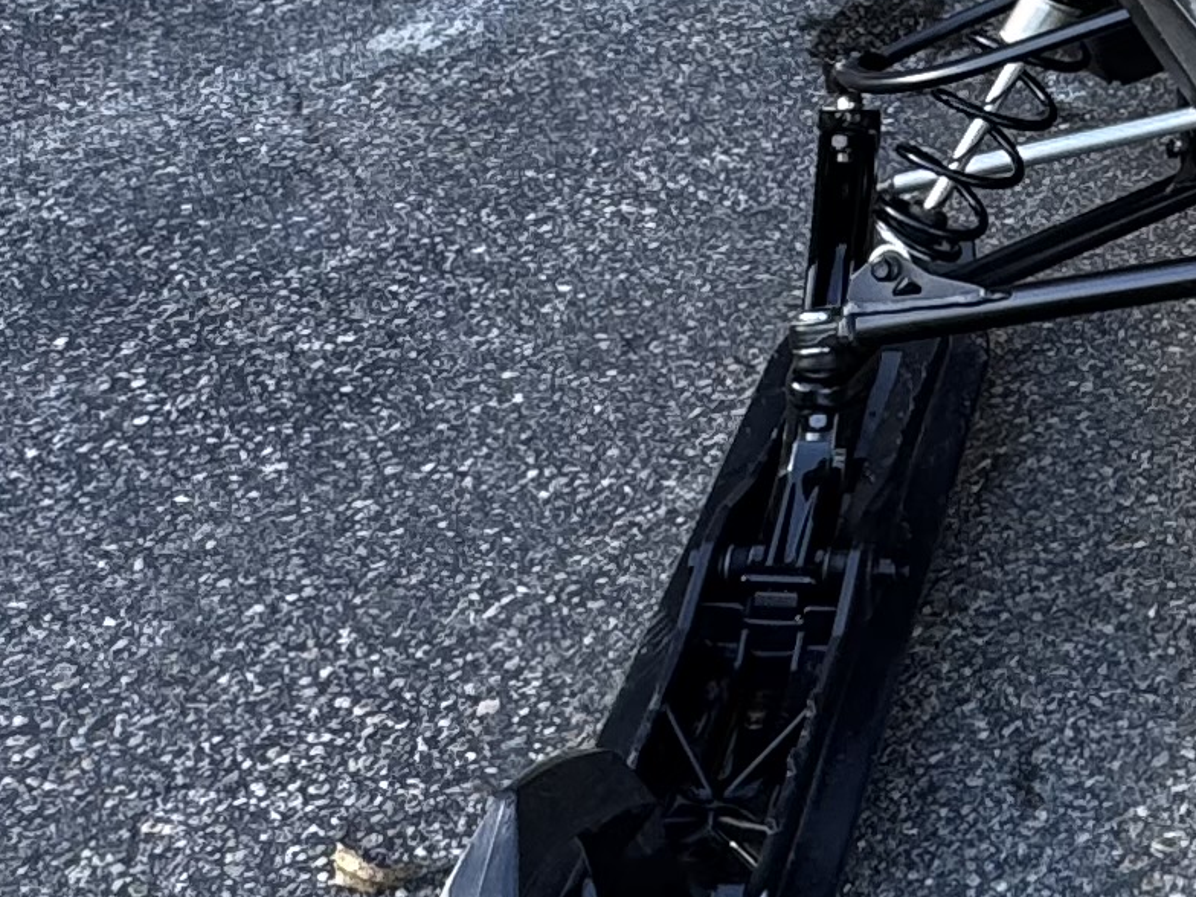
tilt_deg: -17.9
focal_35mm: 72
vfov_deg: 18.8
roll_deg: -1.6
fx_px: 2488
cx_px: 1495
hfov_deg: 24.2
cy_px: -301
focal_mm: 2.22
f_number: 2.2
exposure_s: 1/99
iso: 64
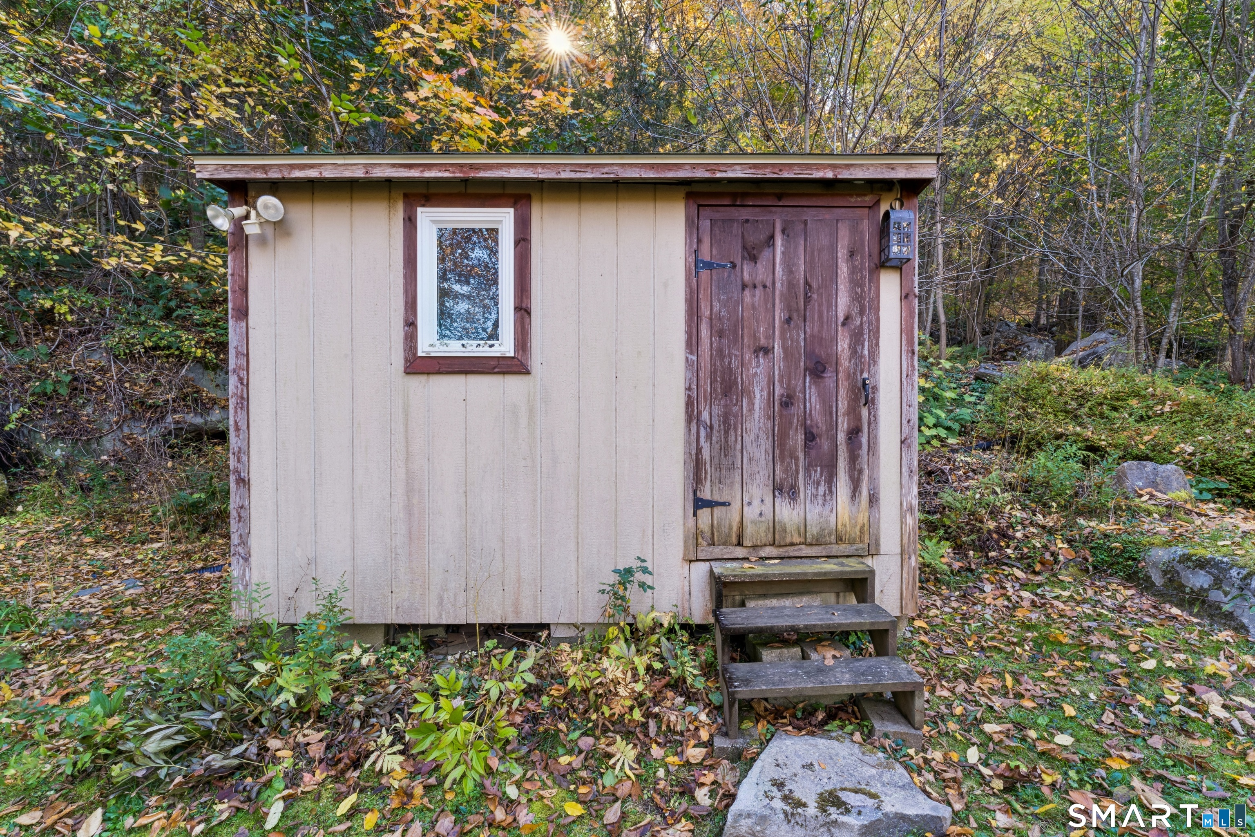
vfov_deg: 81.2
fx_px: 488
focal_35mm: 14
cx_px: 628
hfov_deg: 104.3
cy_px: 418
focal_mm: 14
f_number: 22
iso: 100
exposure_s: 1.3
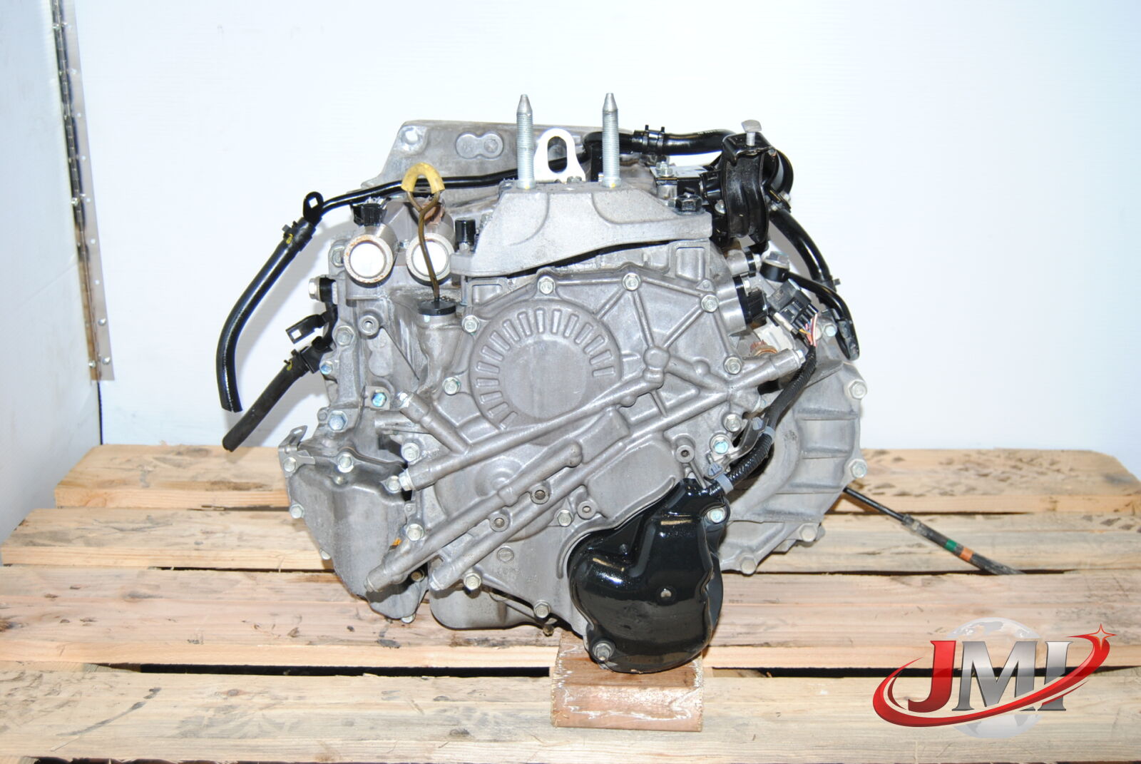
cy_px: 382
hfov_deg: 46.3
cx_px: 570
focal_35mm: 42
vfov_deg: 32.0
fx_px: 1333
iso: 400
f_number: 4
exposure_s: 1/200
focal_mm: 28
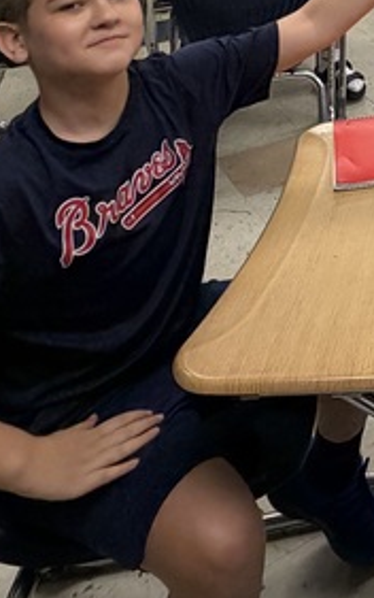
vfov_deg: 29.9
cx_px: 623
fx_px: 879
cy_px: -179
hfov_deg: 19.5
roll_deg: -1.5
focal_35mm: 54
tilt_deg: -6.5
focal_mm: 2.22
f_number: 2.2
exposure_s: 1/120
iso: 320
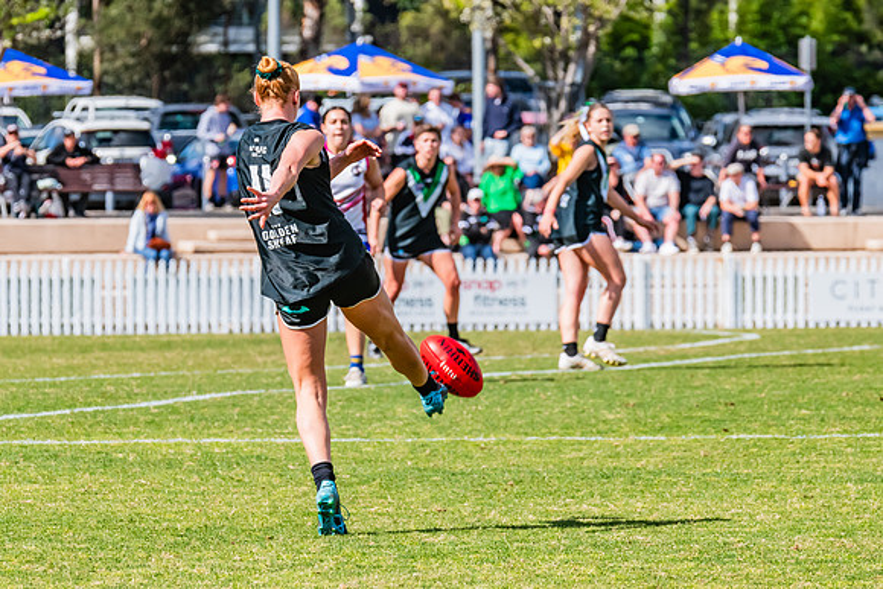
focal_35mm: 434
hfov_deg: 4.7
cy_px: 265
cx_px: 359
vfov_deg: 3.2
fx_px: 10653
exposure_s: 1/1250
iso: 800
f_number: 13
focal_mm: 290
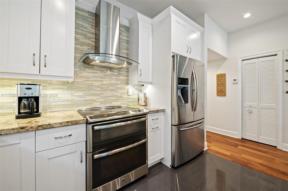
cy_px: 96
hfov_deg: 100.5
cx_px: 144
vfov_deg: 77.2
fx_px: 120
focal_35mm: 15
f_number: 8
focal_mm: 15
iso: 200
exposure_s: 1/4
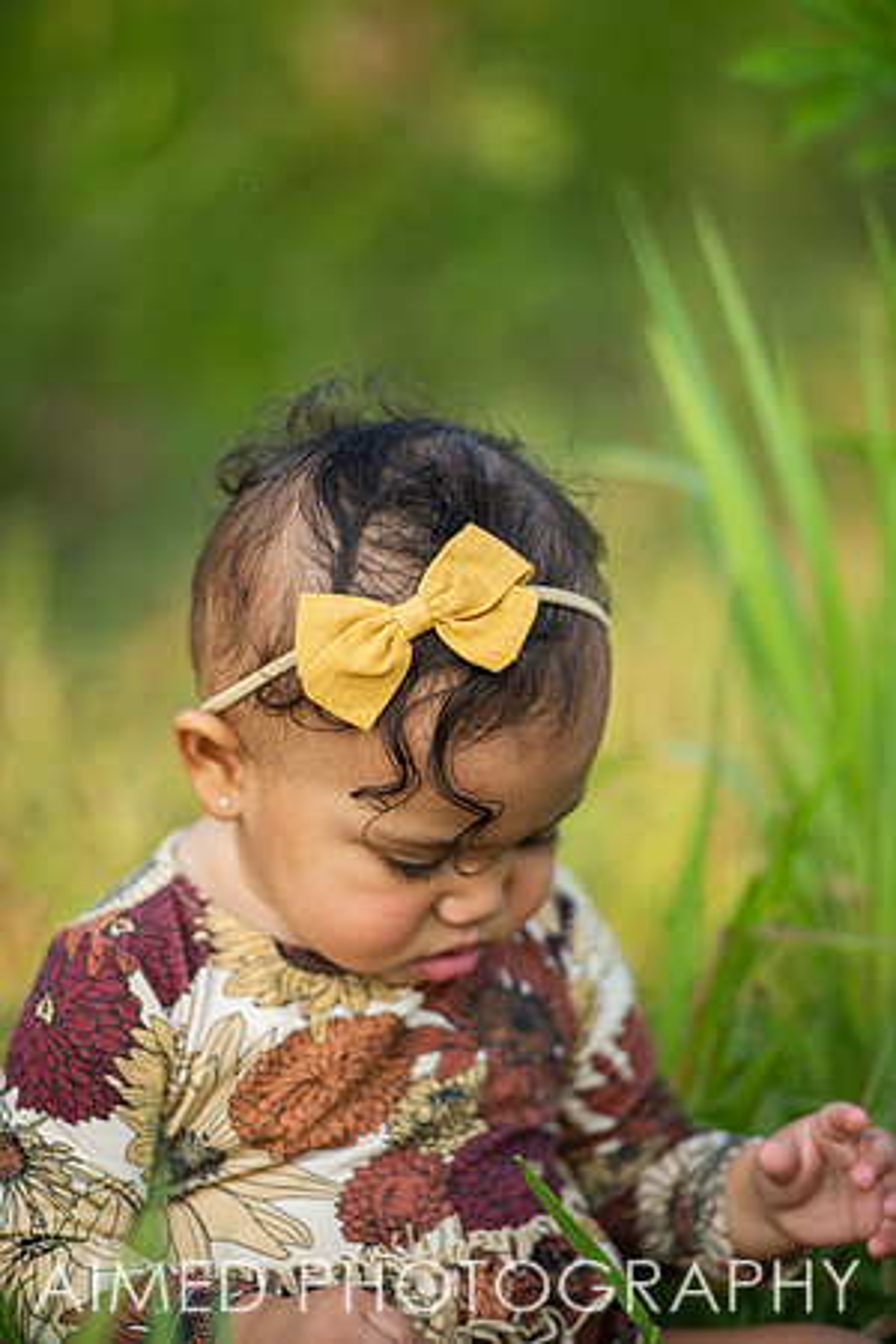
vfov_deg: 10.3
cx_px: 448
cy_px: 672
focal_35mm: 200
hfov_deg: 6.9
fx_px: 7466
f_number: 2.8
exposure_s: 1/640
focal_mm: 200
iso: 64
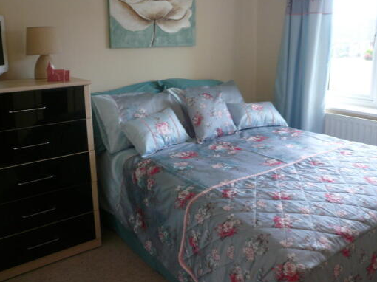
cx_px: 189
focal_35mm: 32
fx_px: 348
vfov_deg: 44.0
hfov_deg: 56.8
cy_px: 122
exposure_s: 1/30
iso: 100
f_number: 2.8
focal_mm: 4.6
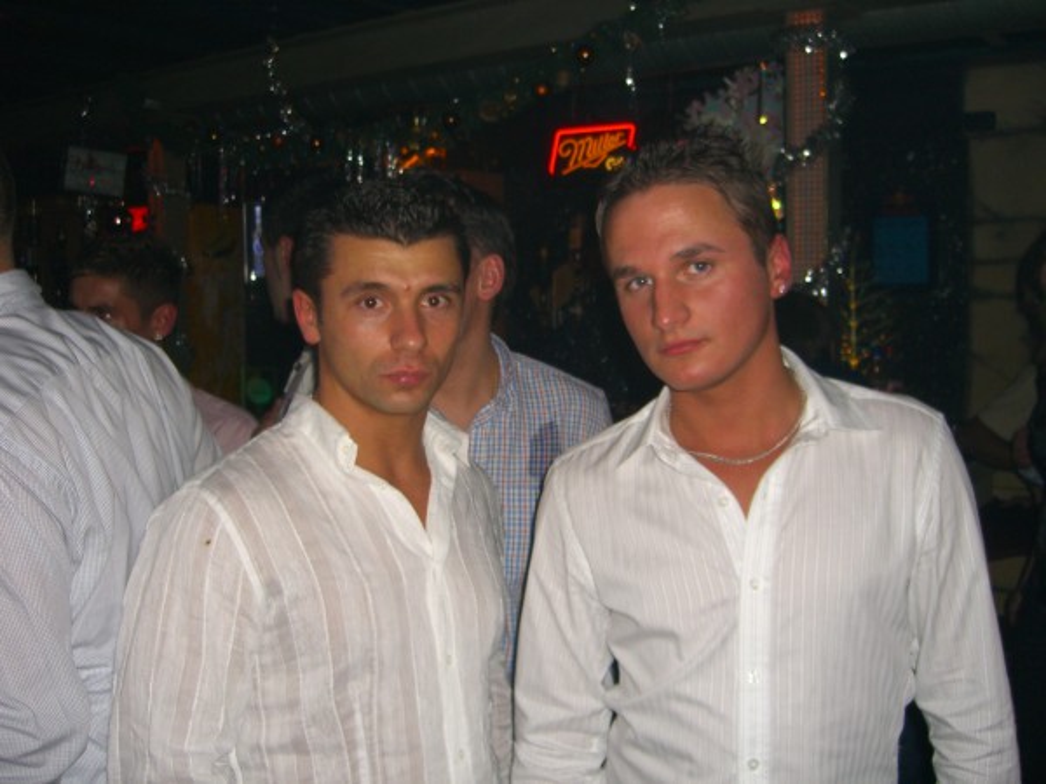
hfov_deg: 49.0
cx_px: 523
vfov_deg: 37.7
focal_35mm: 38
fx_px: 1148
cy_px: 392
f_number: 2.8
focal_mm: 7.9
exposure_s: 1/60
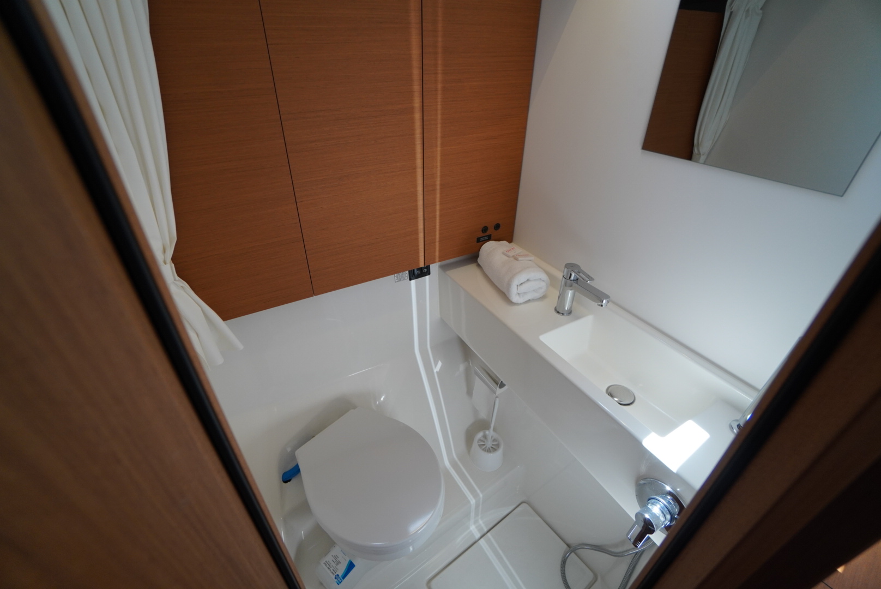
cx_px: 440
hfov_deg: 100.4
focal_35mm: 15
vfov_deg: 77.4
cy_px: 294
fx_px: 367
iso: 640
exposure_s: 1/160
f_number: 4
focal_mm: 10
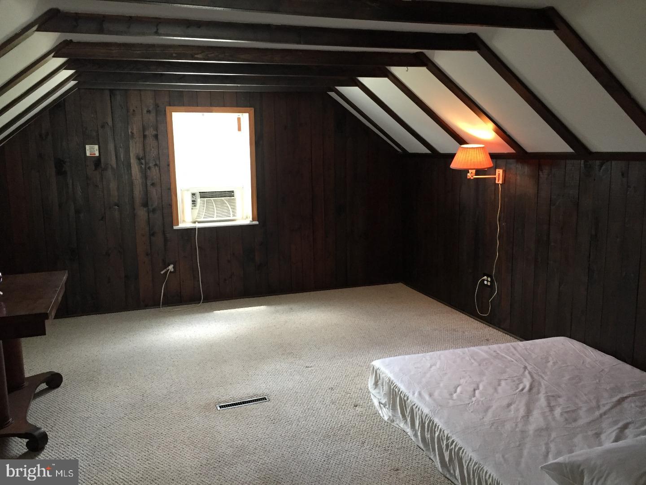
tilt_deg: -9.9
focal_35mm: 29
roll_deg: -0.4
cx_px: 323
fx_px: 541
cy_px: 242
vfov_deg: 48.2
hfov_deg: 61.7
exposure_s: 1/30
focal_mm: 4.15
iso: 160
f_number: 2.2
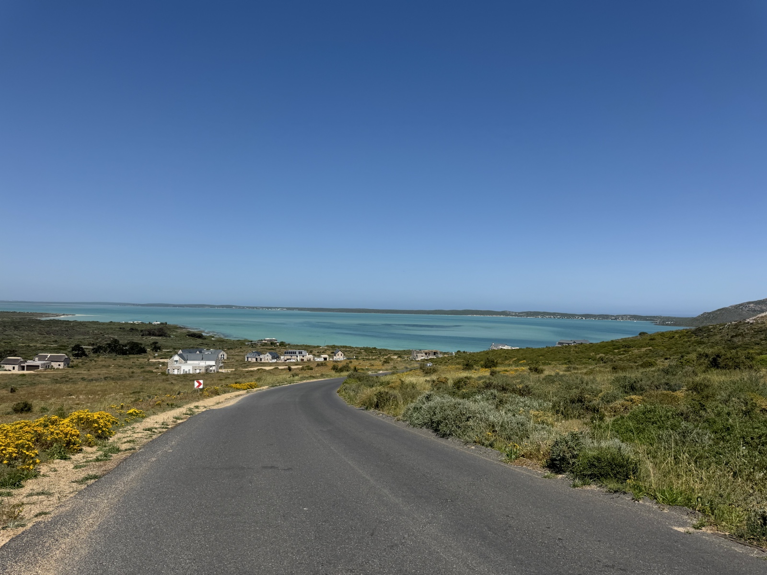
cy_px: 288
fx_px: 532
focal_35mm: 24
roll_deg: -0.7
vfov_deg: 56.8
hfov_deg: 71.6
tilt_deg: +2.6
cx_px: 384
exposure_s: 1/7937
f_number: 1.78
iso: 80
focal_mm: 6.76
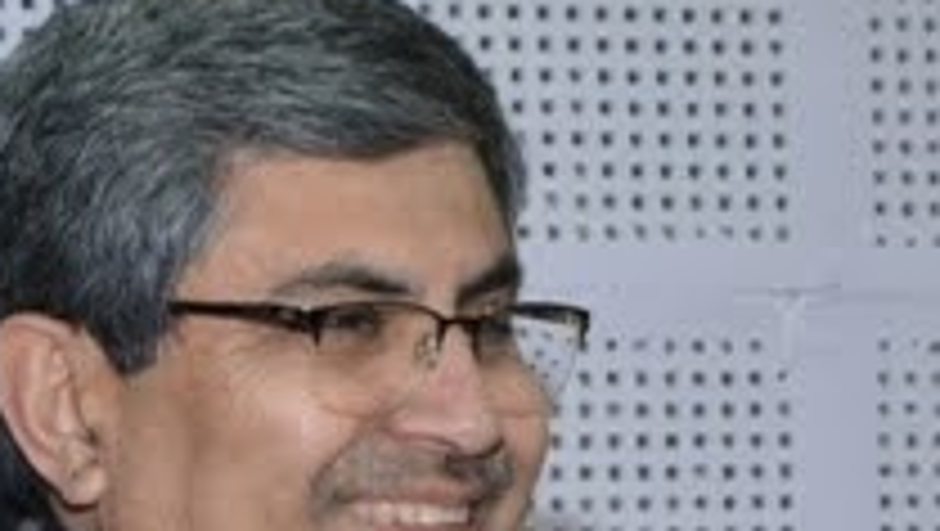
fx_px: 4989
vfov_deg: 5.9
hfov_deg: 10.7
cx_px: 661
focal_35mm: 200
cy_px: 1064
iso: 1600
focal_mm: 26
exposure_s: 1/160
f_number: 6.3
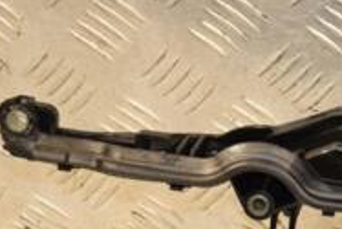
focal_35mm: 183
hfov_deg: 11.0
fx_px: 1740
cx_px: 444
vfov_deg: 7.5
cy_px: 233
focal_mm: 38
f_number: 5
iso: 800
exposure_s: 1/125
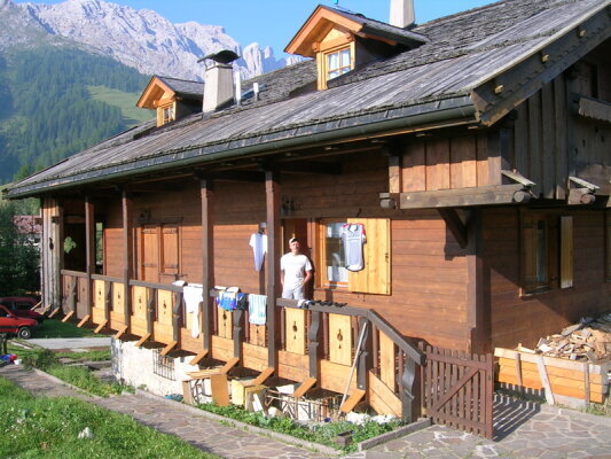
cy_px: 230
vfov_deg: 40.7
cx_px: 306
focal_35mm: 35
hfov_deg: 52.6
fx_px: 618
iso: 50
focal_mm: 5.4
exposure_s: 1/186
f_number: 4.8
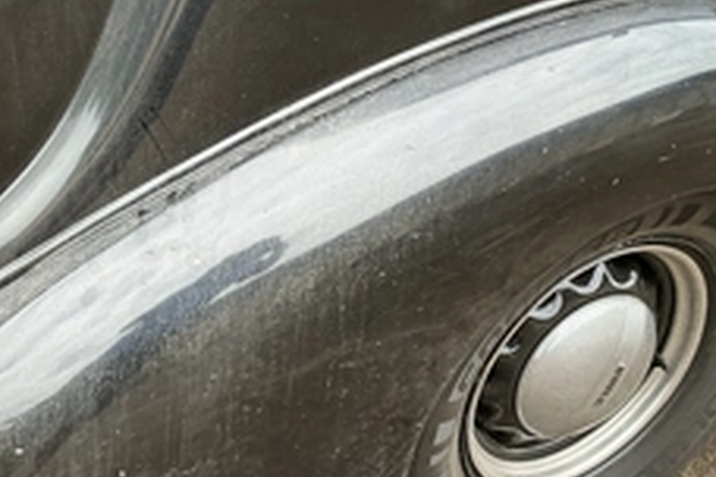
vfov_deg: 26.4
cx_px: 301
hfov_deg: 38.8
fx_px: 1014
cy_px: 176
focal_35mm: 51
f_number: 1.8
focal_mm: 3
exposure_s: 1/122
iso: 50
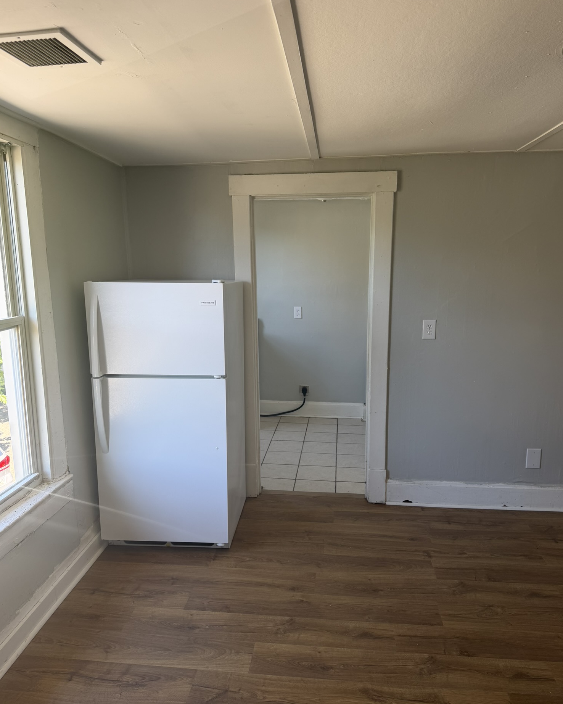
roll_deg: +0.3
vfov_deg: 66.0
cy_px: 373
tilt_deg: -9.9
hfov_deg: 54.9
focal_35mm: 26
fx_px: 542
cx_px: 283
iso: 64
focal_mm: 6.76
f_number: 1.78
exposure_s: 1/121
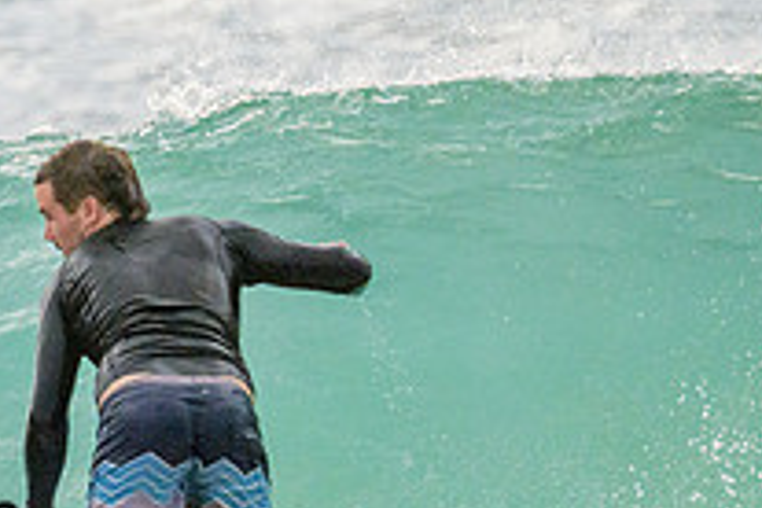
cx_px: 98
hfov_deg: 1.0
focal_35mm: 2071
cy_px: 488
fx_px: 43833
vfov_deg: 0.7
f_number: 11
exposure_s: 1/2000
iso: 2200
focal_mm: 650
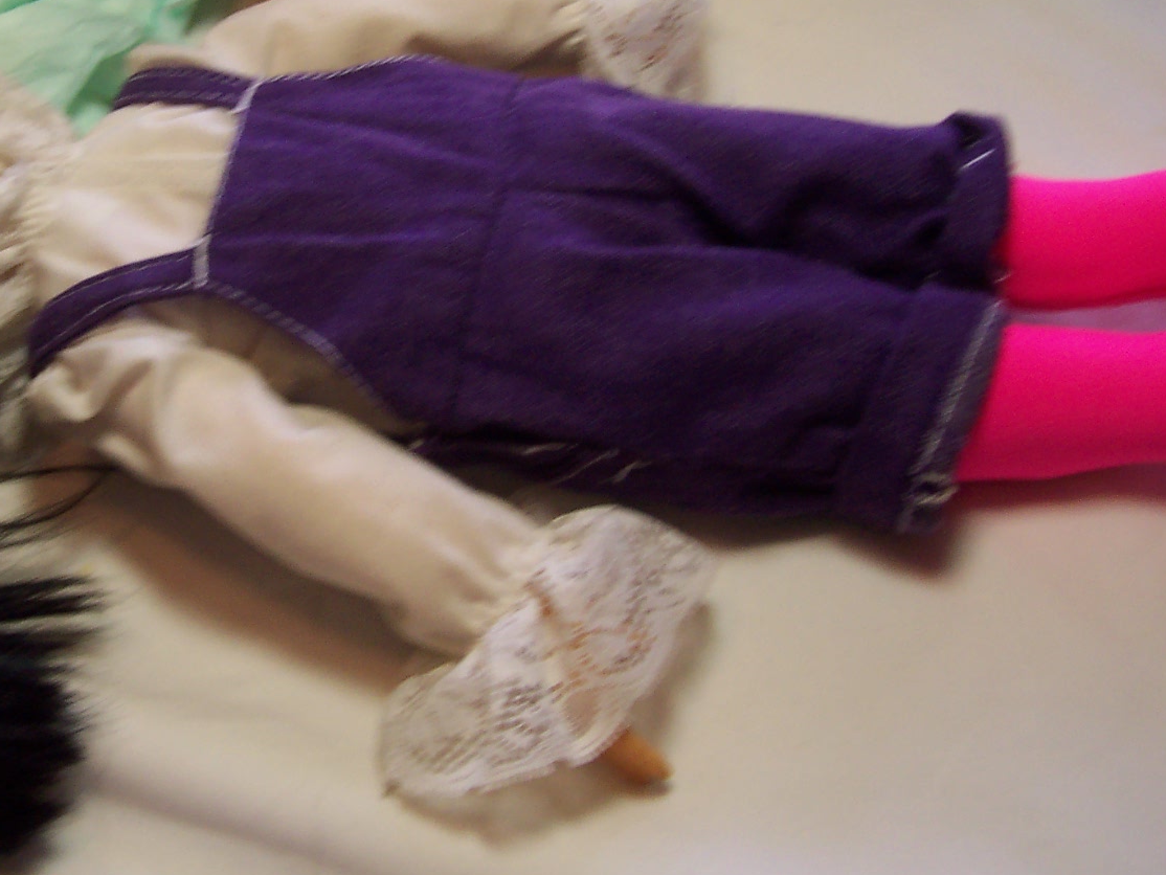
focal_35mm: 55
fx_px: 1853
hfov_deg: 34.4
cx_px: 337
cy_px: 274
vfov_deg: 26.4
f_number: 2.8
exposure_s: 1/45
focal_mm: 5.6
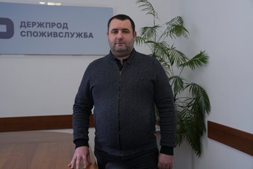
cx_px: 126
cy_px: 84
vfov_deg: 27.5
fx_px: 344
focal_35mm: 49
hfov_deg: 40.3
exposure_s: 1/160
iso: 2000
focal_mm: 49
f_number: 4.5
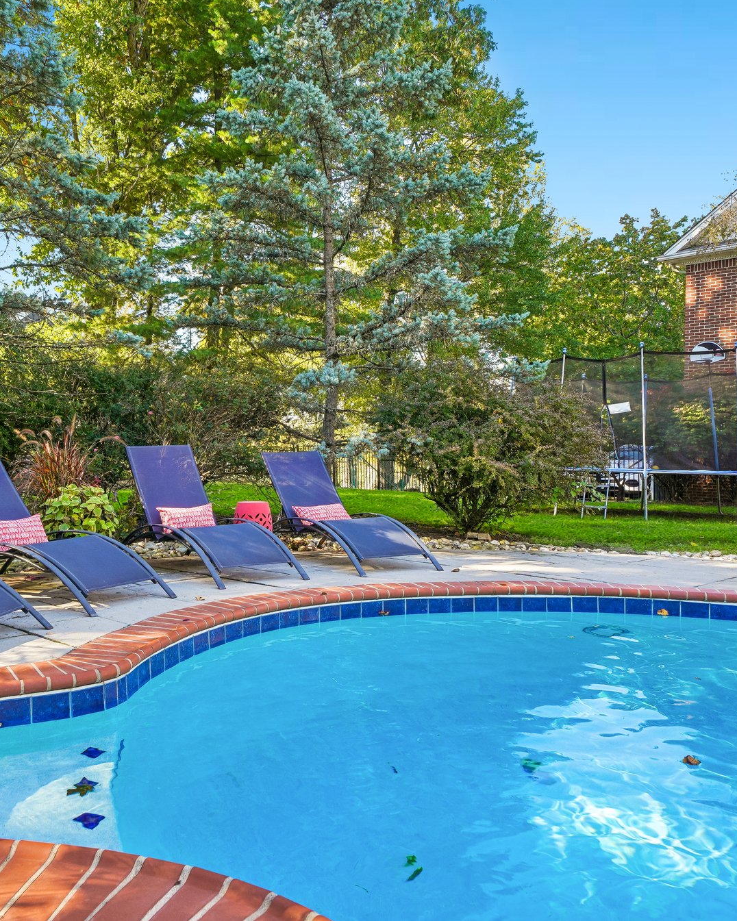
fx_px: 818
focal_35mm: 30
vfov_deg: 58.8
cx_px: 208
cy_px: 454
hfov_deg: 47.2
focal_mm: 21
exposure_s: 1/40
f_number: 10
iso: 200
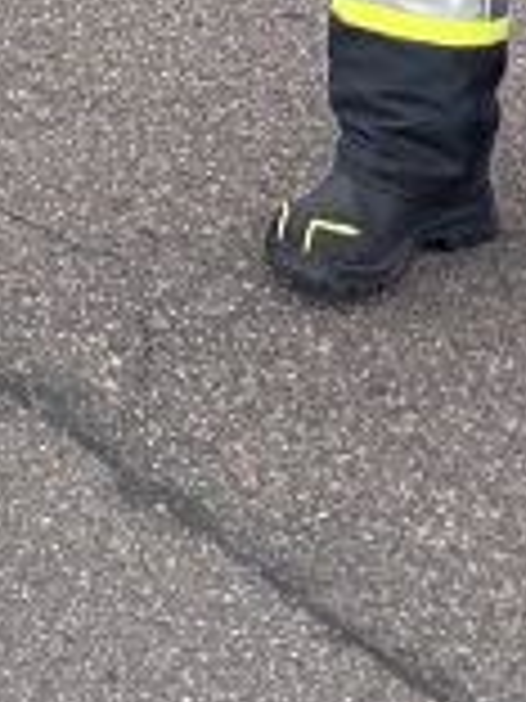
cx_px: -674
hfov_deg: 8.4
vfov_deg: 9.4
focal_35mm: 164
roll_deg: -1.1
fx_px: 3323
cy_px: -1440
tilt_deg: -0.6
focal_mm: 6.76
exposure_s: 1/121
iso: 50
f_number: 1.78
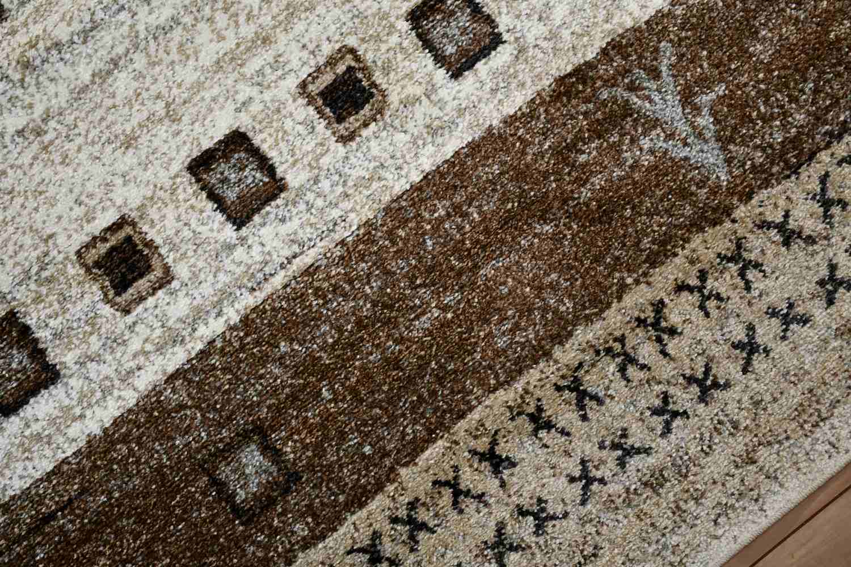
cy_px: 284
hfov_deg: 41.1
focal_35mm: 48
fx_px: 1135
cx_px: 426
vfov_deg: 28.1
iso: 800
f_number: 4
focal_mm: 32
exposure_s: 1/125
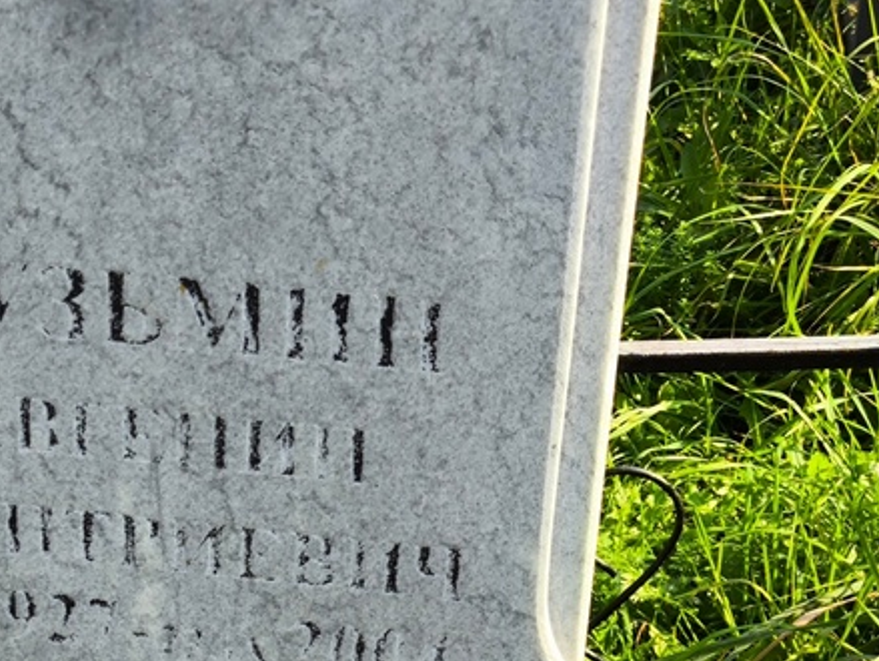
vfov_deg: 16.1
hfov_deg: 21.3
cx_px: 179
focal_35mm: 91
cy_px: 565
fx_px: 2313
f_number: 1.7
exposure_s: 1/345
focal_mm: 4.71
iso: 50
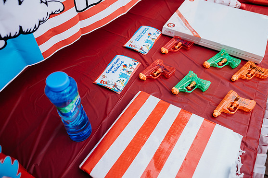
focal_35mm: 25
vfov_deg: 51.3
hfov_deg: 71.5
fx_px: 186
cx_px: 136
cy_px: 87
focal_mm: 24
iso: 320
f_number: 3.5
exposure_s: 1/640
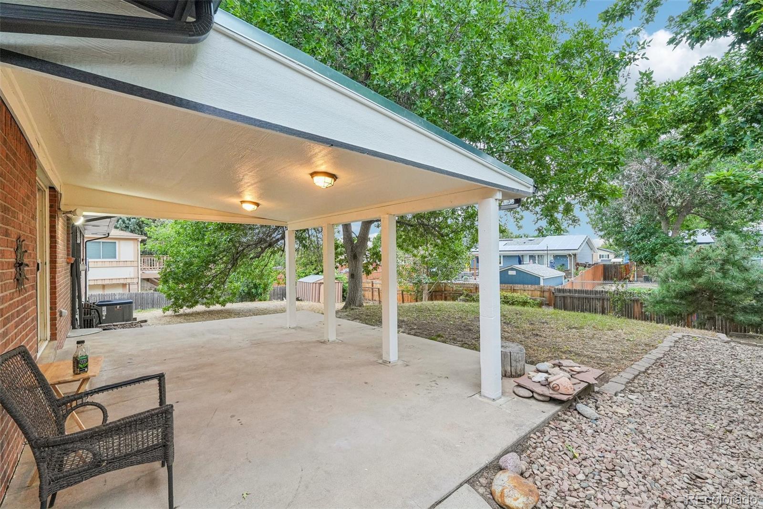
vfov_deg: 77.3
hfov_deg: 100.4
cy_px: 254
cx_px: 382
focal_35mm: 15
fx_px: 318
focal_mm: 10
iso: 800
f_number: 8
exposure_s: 1/25
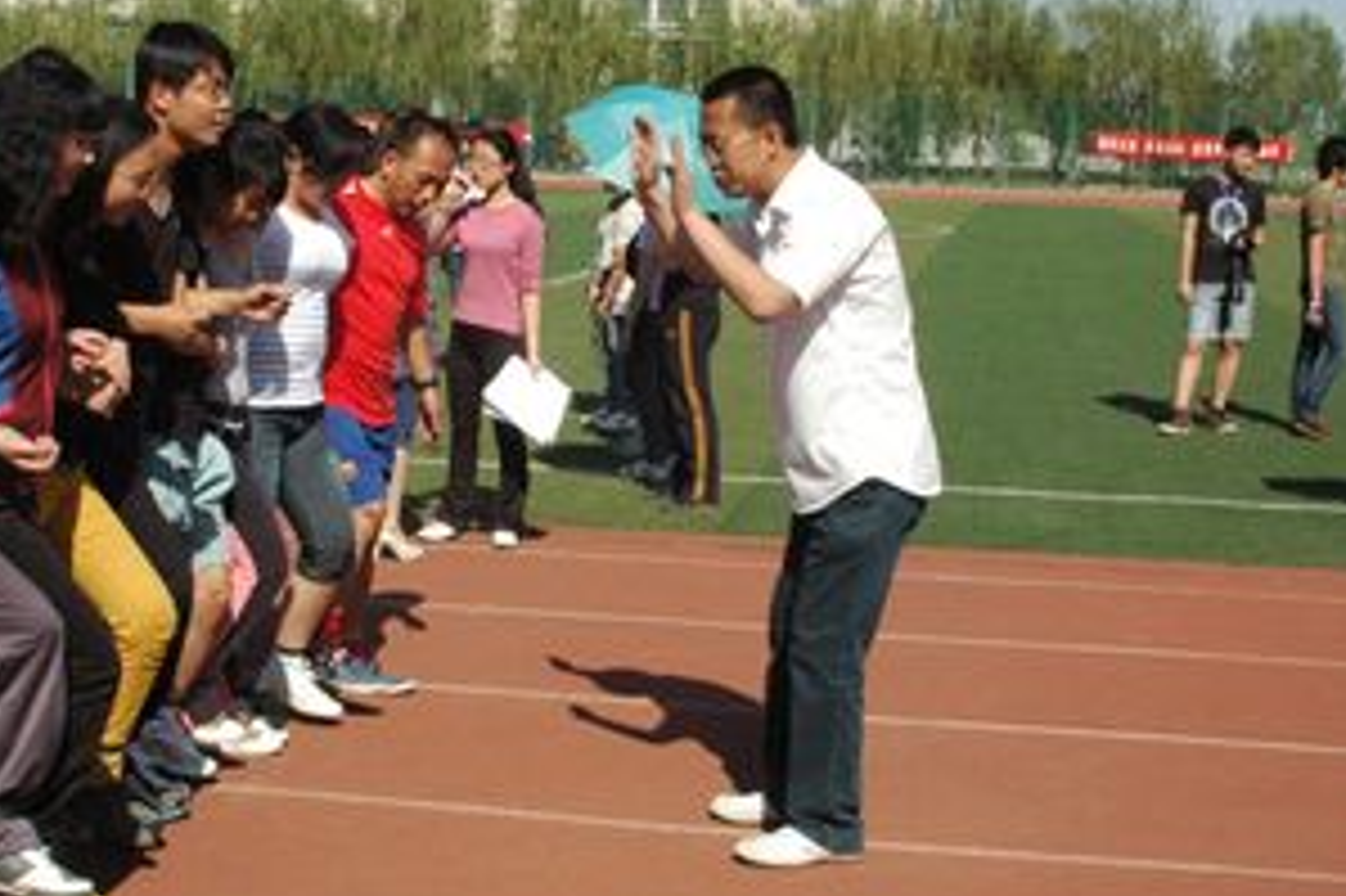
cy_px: 367
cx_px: 549
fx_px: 2205
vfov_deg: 22.9
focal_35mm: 59
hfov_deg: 33.9
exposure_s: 1/400
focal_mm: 28
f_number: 22
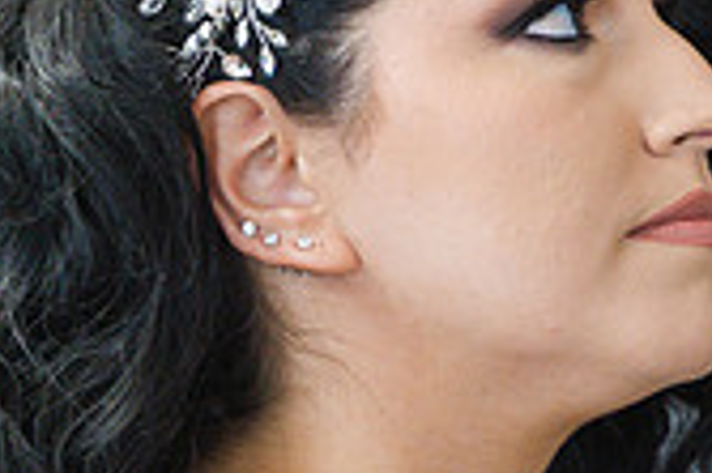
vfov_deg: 5.3
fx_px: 5157
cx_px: 900
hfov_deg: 7.8
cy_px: 164
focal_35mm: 261
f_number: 2.8
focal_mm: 75
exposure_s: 1/125
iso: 2500
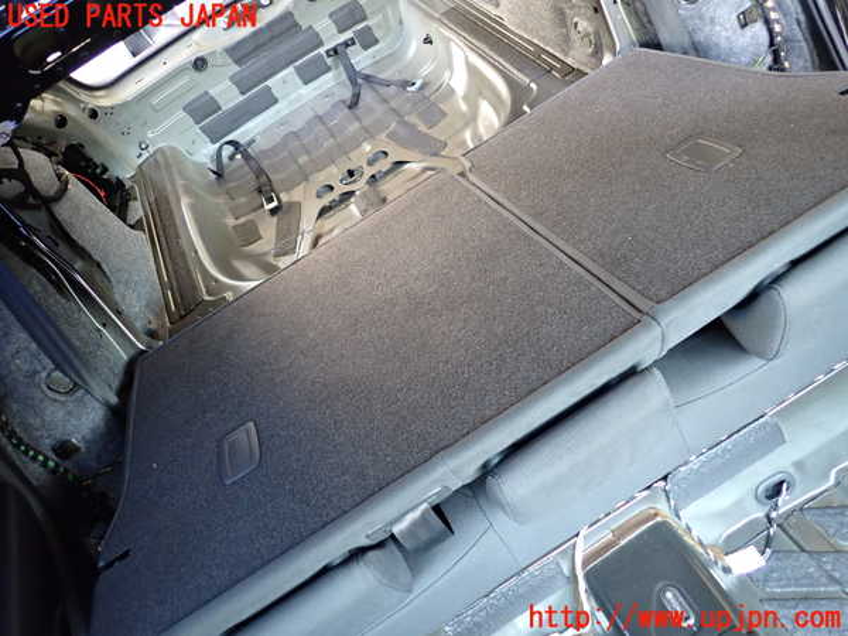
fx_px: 612
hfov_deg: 69.4
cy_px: 318
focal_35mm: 25
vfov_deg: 54.9
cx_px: 424
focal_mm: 4.5
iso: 400
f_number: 2
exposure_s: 1/30
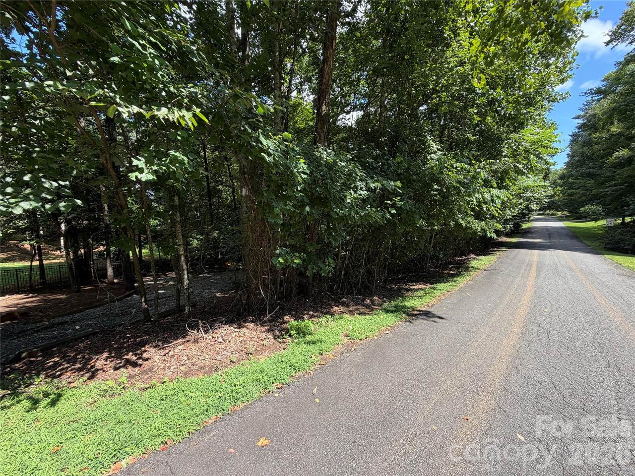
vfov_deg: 85.7
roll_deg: +1.4
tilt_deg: -4.5
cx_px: 318
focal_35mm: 14
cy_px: 238
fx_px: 257
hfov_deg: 102.1
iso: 64
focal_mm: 2.22
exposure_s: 1/502
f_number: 2.2
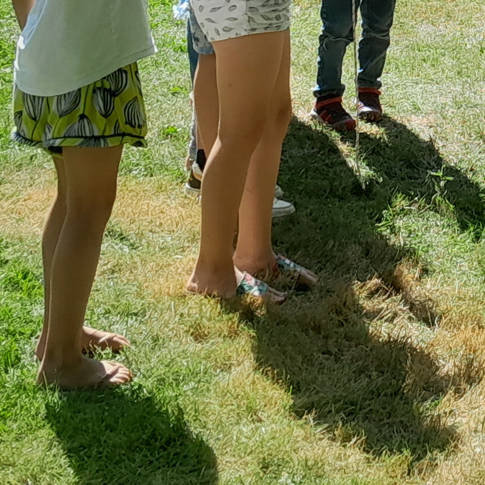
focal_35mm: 114
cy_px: -261
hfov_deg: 14.3
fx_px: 1807
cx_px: 714
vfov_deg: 14.2
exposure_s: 1/208
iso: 40
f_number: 1.8
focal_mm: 3.98
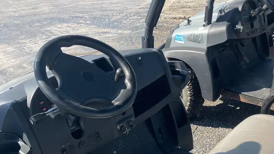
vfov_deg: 28.1
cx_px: 138
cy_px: 134
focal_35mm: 41
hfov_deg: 49.4
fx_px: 298
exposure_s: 1/867
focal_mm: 3.99
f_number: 1.8
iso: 32
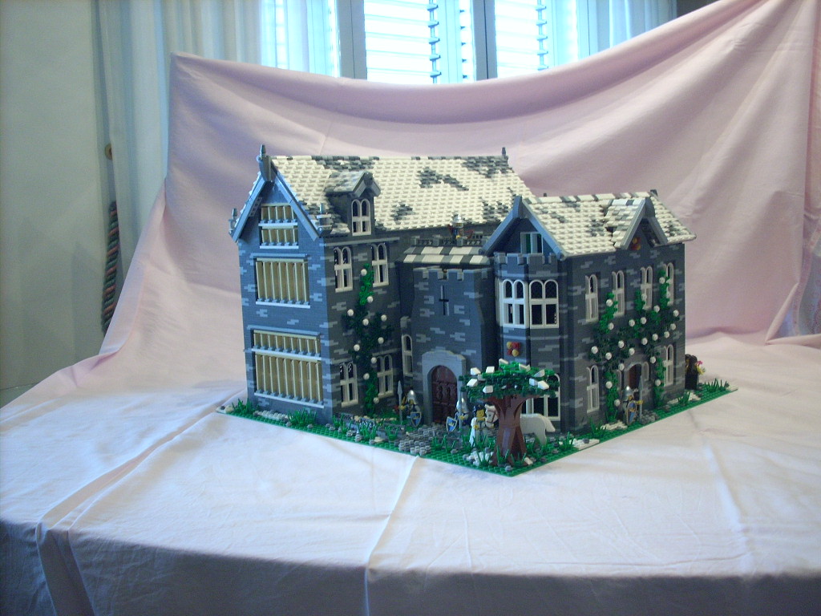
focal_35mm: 37
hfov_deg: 50.1
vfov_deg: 38.7
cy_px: 308
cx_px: 410
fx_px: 878
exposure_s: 1/17.1
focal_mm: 6.2
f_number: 2.8
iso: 200
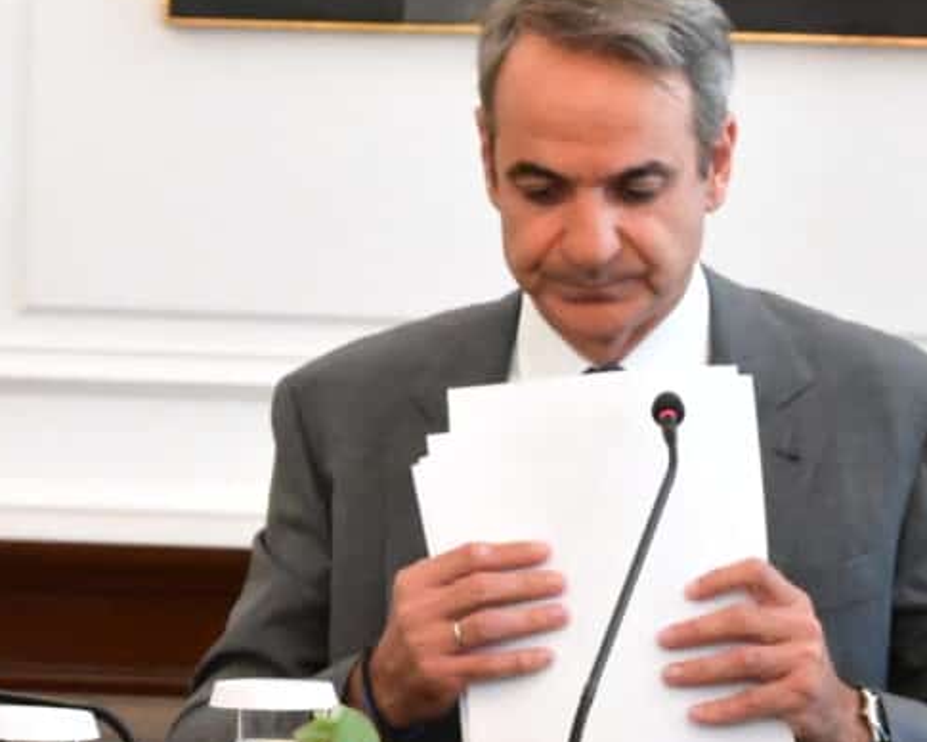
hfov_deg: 18.4
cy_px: 402
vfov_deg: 14.8
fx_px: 2853
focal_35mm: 104
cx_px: 623
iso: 8000
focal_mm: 70
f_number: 5
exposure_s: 1/500
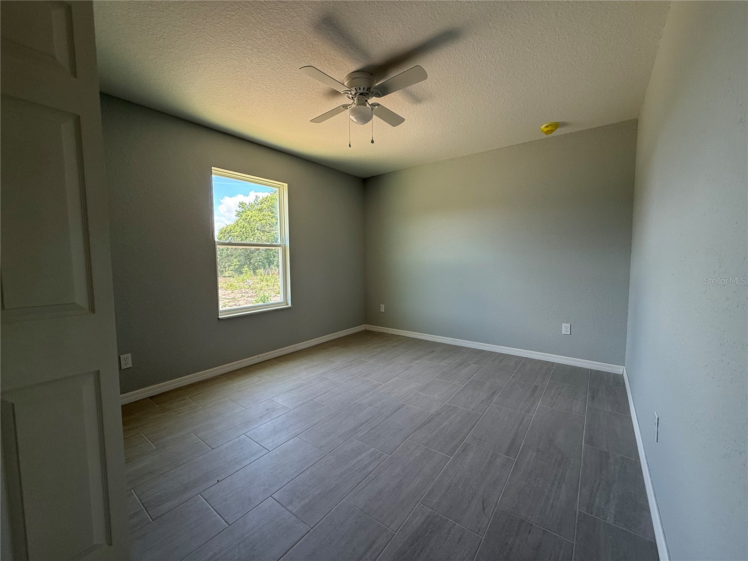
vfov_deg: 85.7
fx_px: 303
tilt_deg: -3.7
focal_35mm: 14
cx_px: 374
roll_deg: +0.5
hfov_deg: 102.1
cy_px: 280
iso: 100
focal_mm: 2.22
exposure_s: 1/99
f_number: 2.2
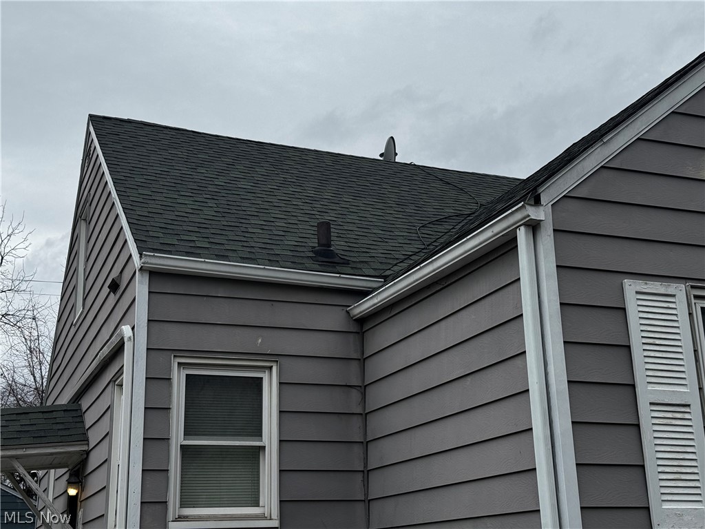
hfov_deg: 39.7
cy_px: 264
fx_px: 978
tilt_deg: +16.7
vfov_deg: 30.3
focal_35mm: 48
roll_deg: +2.2
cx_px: 352
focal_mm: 6.76
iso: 64
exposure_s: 1/5376
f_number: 1.78
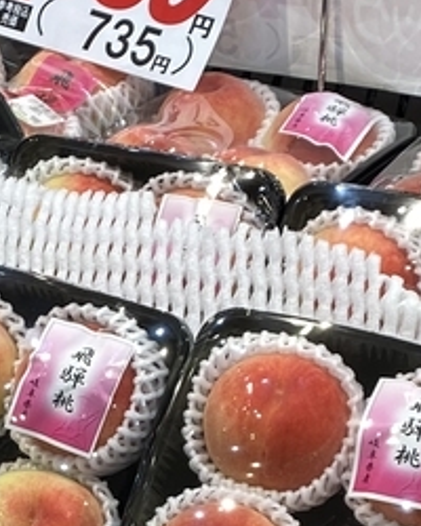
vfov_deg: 15.4
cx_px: 51
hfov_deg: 12.6
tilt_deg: -29.0
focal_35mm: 122
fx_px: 1900
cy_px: 547
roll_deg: +2.1
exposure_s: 1/120
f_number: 1.8
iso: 40
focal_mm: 4.25
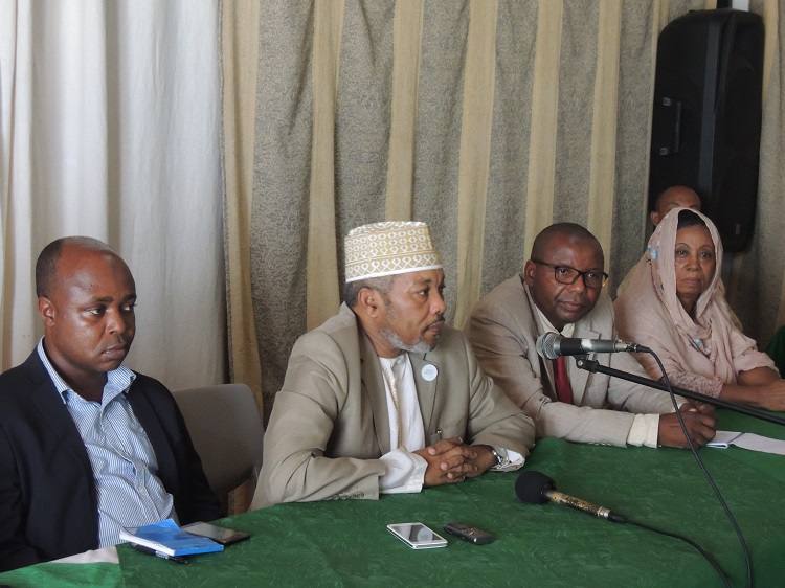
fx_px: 1587
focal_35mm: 70
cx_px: 392
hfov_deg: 27.8
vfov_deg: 21.0
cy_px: 294
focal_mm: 12.5
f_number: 4.5
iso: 800
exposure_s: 1/25
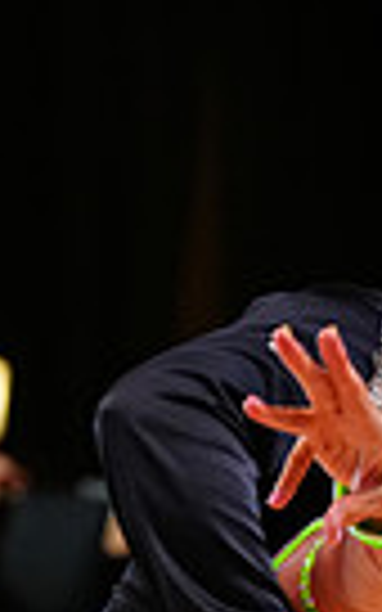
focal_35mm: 442
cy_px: 814
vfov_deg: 4.7
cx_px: 465
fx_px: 7362
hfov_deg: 3.0
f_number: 4
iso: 2500
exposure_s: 1/250
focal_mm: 102
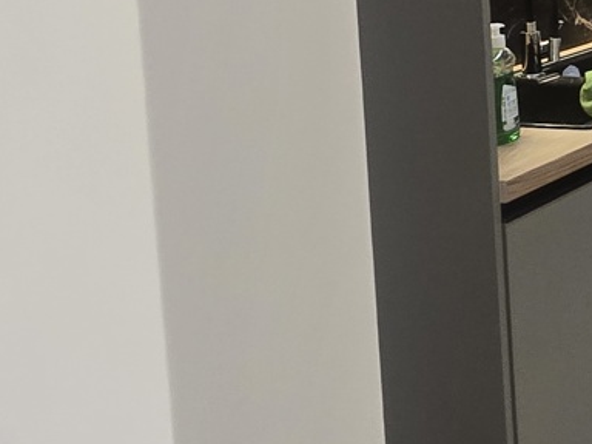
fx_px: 1112
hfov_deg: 20.7
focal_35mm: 65
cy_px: -35
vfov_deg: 21.5
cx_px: 1068
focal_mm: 2.2
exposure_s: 1/50
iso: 125
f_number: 2.2
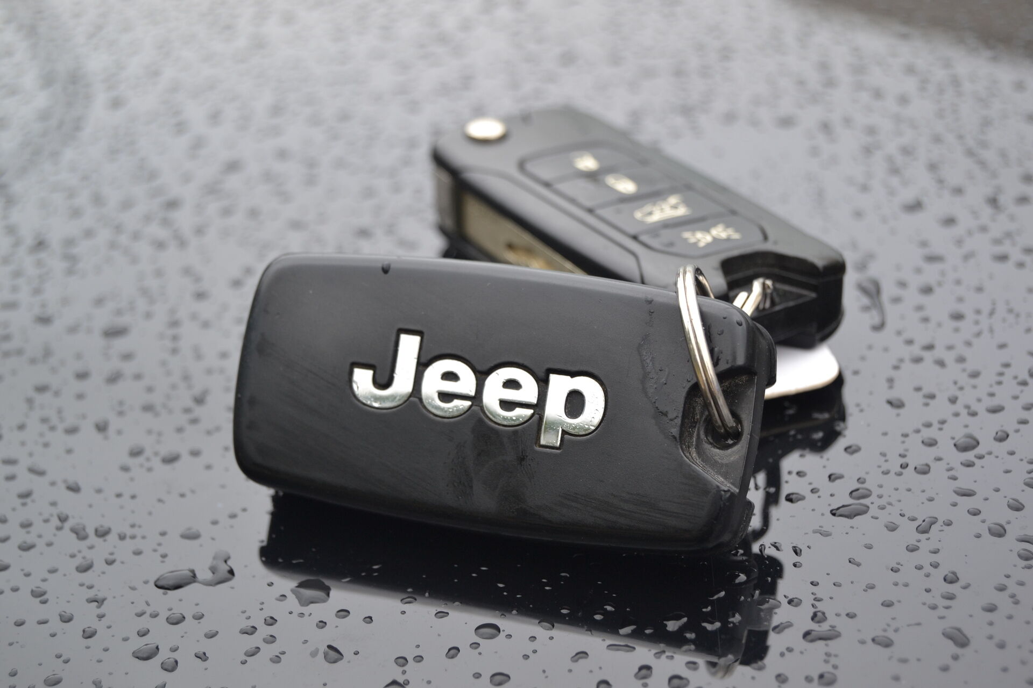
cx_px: 516
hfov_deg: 24.6
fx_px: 2367
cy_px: 344
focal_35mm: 82
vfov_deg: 16.6
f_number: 5.6
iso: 180
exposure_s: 1/125
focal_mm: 55
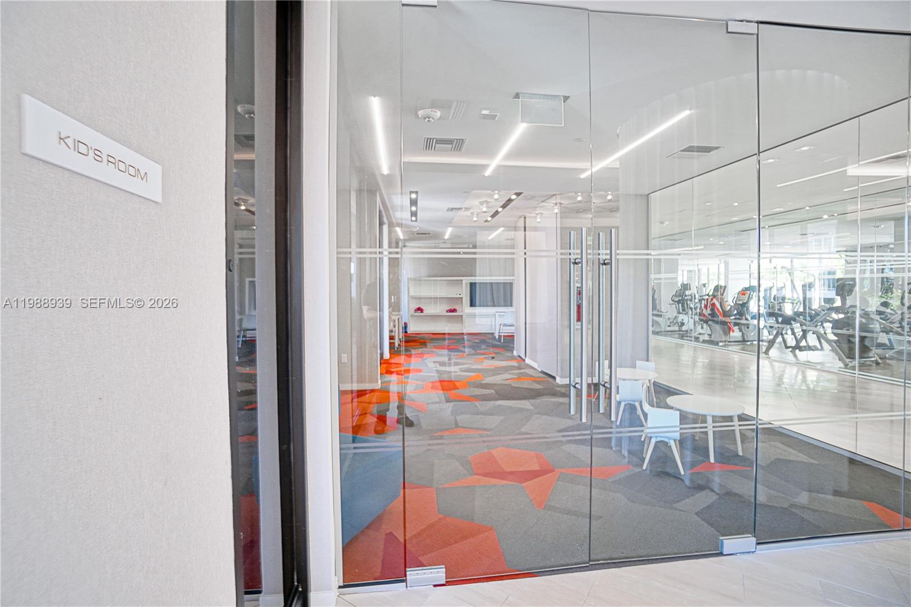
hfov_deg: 100.4
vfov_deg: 77.3
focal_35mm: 15
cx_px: 456
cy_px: 304
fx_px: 379
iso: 250
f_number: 4
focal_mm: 10
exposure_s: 1/13
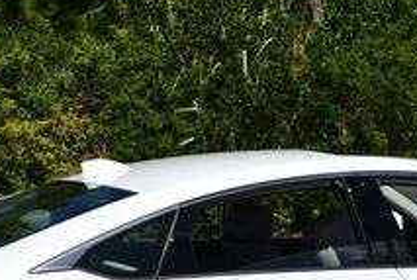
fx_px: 2020
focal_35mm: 174
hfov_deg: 11.8
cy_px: 202
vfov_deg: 7.9
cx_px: 317
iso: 100
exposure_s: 1/320
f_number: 9
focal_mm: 29
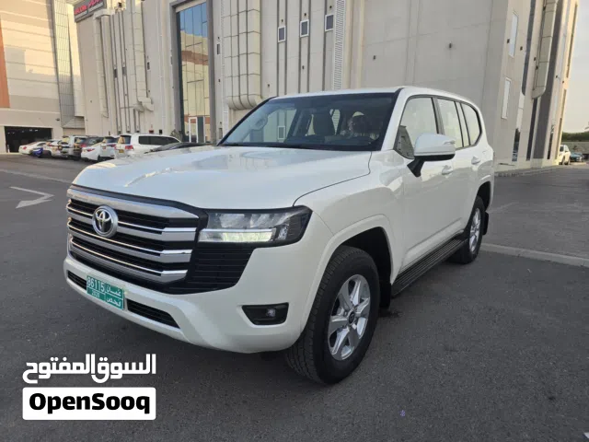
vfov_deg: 58.9
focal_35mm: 23
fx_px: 391
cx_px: 294
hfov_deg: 73.9
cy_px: 221
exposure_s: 1/180
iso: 12
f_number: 1.7
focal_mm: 6.3
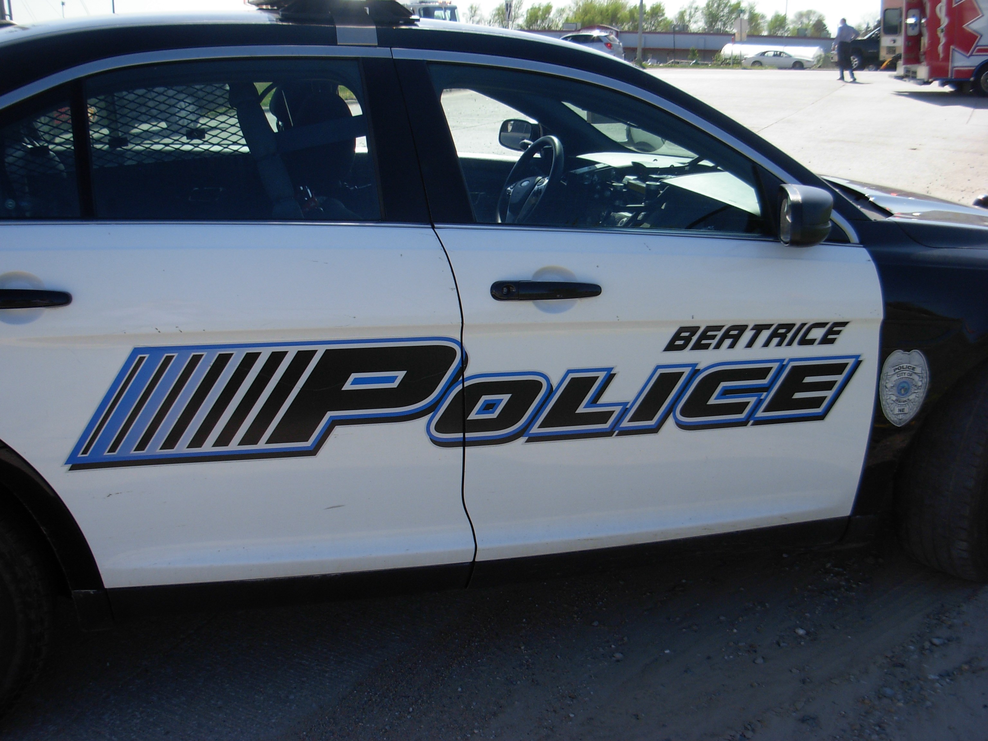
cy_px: 370
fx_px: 1085
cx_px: 494
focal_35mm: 38
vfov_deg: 37.7
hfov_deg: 49.0
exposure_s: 1/966
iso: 79
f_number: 2.9
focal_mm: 6.3
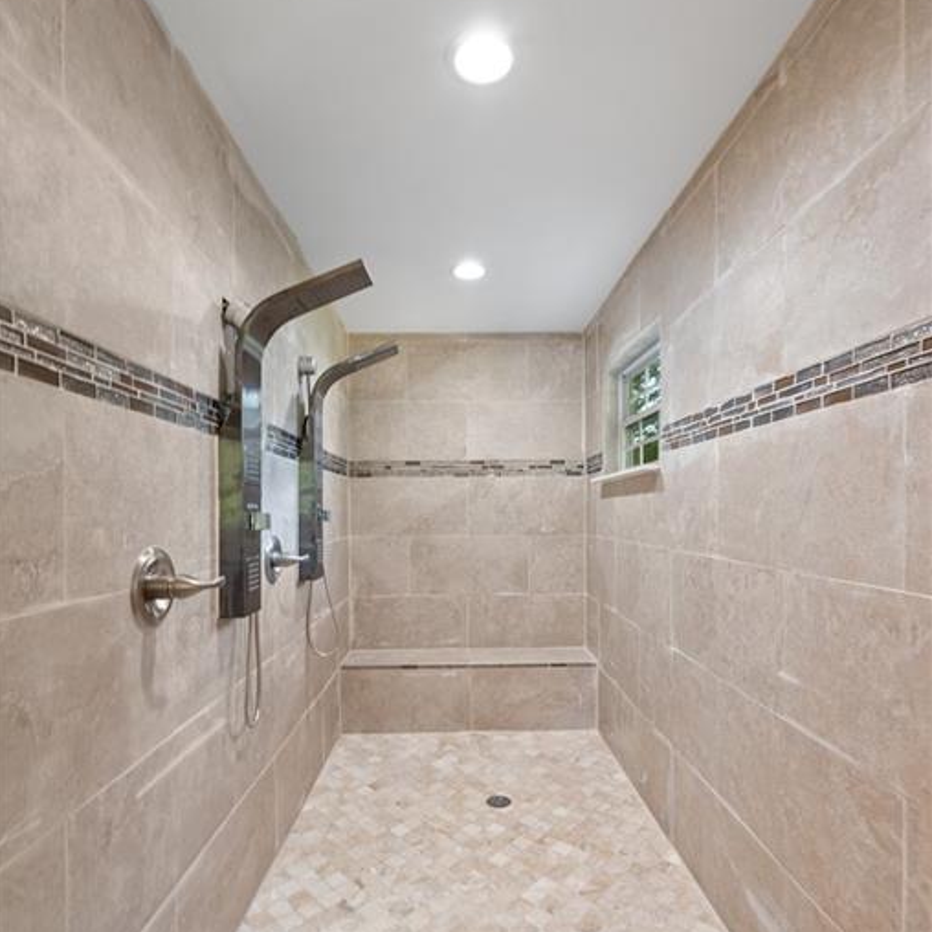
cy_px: 501
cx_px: 464
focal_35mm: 18
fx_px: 548
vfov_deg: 80.6
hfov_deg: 80.7
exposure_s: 1/1.67
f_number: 7.1
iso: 250
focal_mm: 14
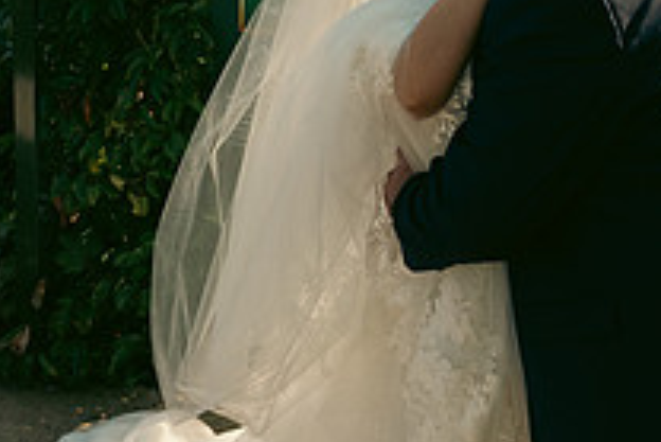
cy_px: 75
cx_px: 356
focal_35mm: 67
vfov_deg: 20.1
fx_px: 1231
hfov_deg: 30.0
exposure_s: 1/2000
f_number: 3.5
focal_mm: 24
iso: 250
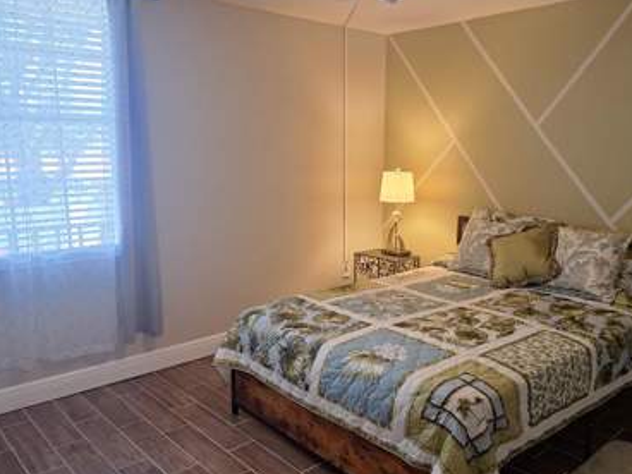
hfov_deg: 59.8
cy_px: 240
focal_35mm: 30
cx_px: 349
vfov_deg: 46.8
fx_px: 548
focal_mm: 5.54
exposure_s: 1/40
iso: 80
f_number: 1.8
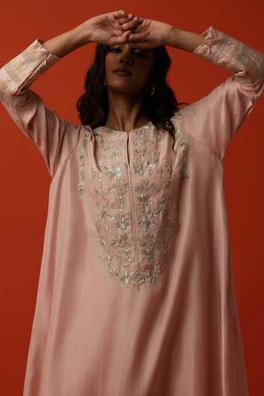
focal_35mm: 125
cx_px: 132
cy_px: 198
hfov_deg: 11.0
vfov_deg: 16.4
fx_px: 1375
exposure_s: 1/125
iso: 125
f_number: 9
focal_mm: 125
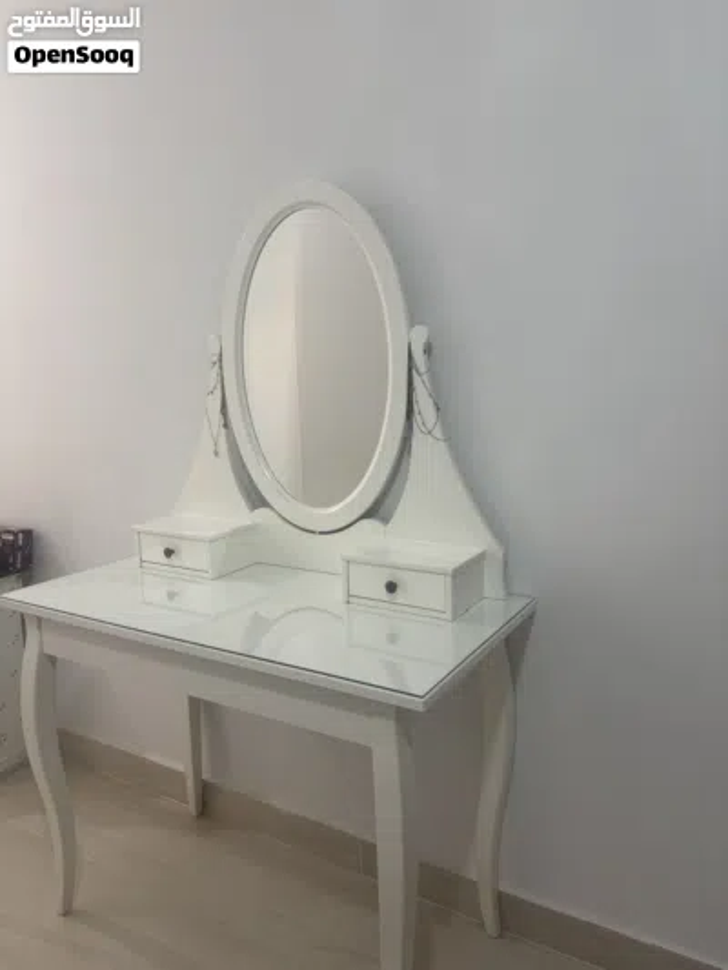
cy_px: 485
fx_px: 729
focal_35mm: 26
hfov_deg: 53.1
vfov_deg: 67.3
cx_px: 364
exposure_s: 1/50
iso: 64
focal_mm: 5.96
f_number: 1.6
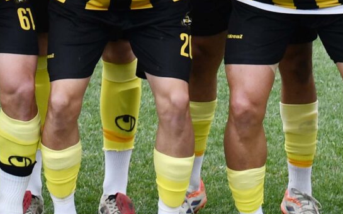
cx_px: 108
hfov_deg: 8.6
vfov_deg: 5.3
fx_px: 2282
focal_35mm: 244
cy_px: -205
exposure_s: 1/250
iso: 250
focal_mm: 34
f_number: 5.6
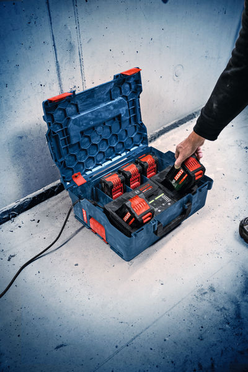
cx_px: 124
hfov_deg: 38.9
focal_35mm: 34
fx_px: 351
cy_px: 186
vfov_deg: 55.8
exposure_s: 1/50
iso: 400
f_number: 3.5
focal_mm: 34
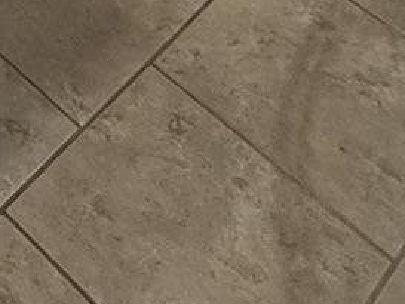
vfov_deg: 9.3
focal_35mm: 105
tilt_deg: -16.9
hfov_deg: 16.4
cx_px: -273
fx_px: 1229
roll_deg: -1.9
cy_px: -746
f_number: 2.2
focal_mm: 2.22
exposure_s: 1/120
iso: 250
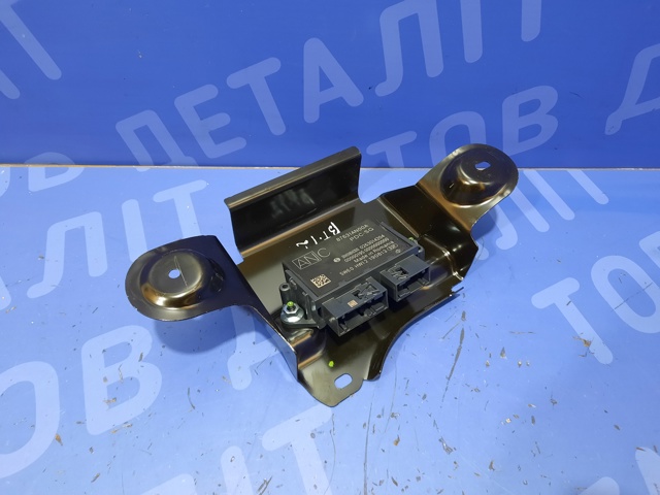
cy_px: 248
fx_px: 477
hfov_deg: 69.4
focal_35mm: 25
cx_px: 330
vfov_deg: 54.9
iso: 400
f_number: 2
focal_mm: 4.6
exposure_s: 1/25
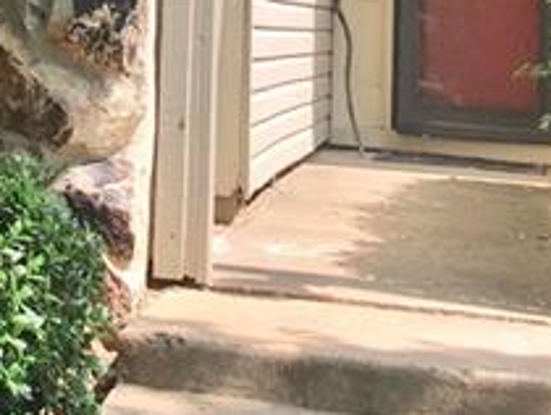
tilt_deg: +9.1
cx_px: -39
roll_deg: -3.7
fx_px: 1689
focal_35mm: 106
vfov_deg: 13.0
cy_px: -265
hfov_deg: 17.9
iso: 25
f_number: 2.2
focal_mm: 4.15
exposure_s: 1/407
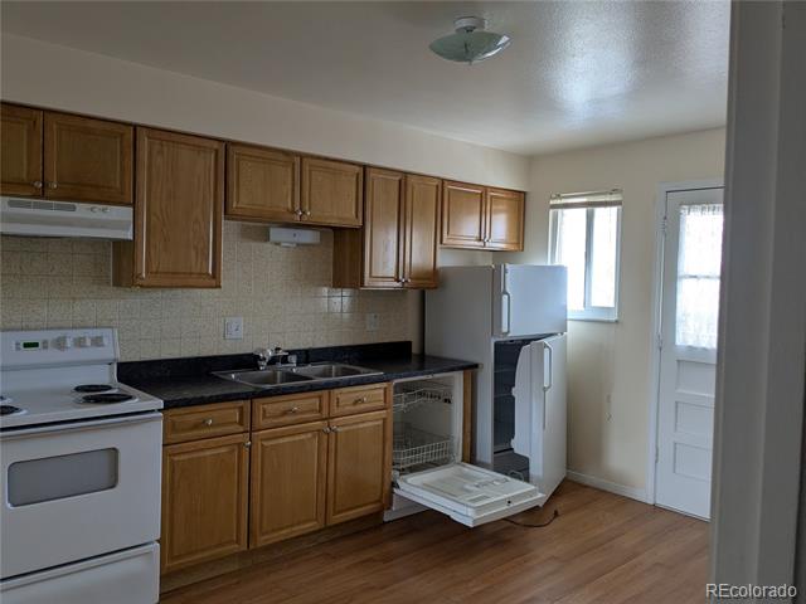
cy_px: 302
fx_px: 629
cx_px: 403
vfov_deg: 51.4
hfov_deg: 65.3
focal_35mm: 27
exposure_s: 1/120
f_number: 1.73
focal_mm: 4.38
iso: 72
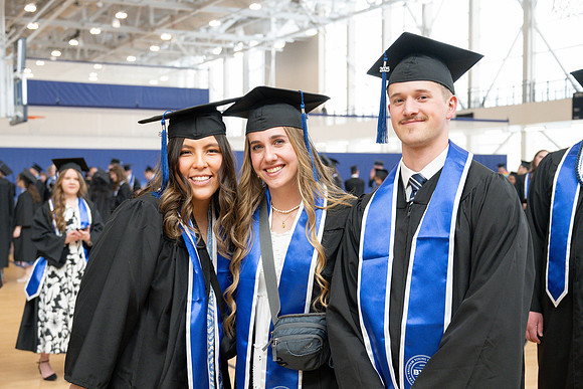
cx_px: 302
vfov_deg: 25.1
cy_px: 216
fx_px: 872
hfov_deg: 37.0
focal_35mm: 54
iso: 1600
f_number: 4
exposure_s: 1/200
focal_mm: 44
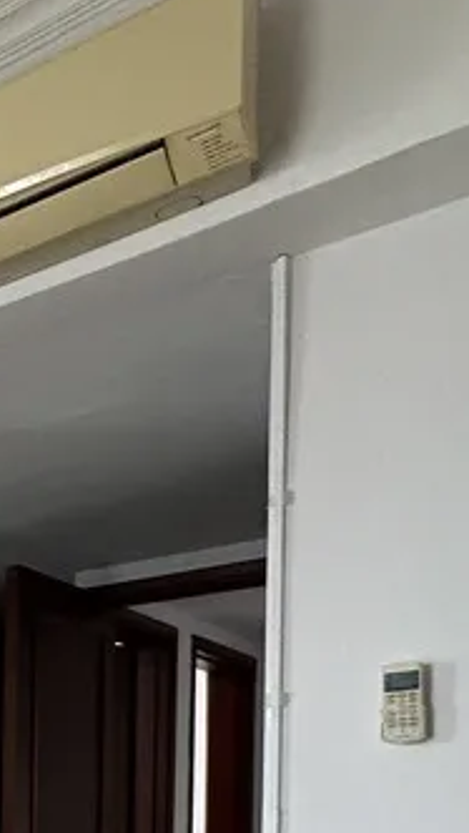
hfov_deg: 14.2
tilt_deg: +0.0
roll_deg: -0.5
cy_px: 863
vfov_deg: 38.1
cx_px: -715
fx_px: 1038
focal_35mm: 47
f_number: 2.2
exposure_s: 1/99
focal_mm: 2.22
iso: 80
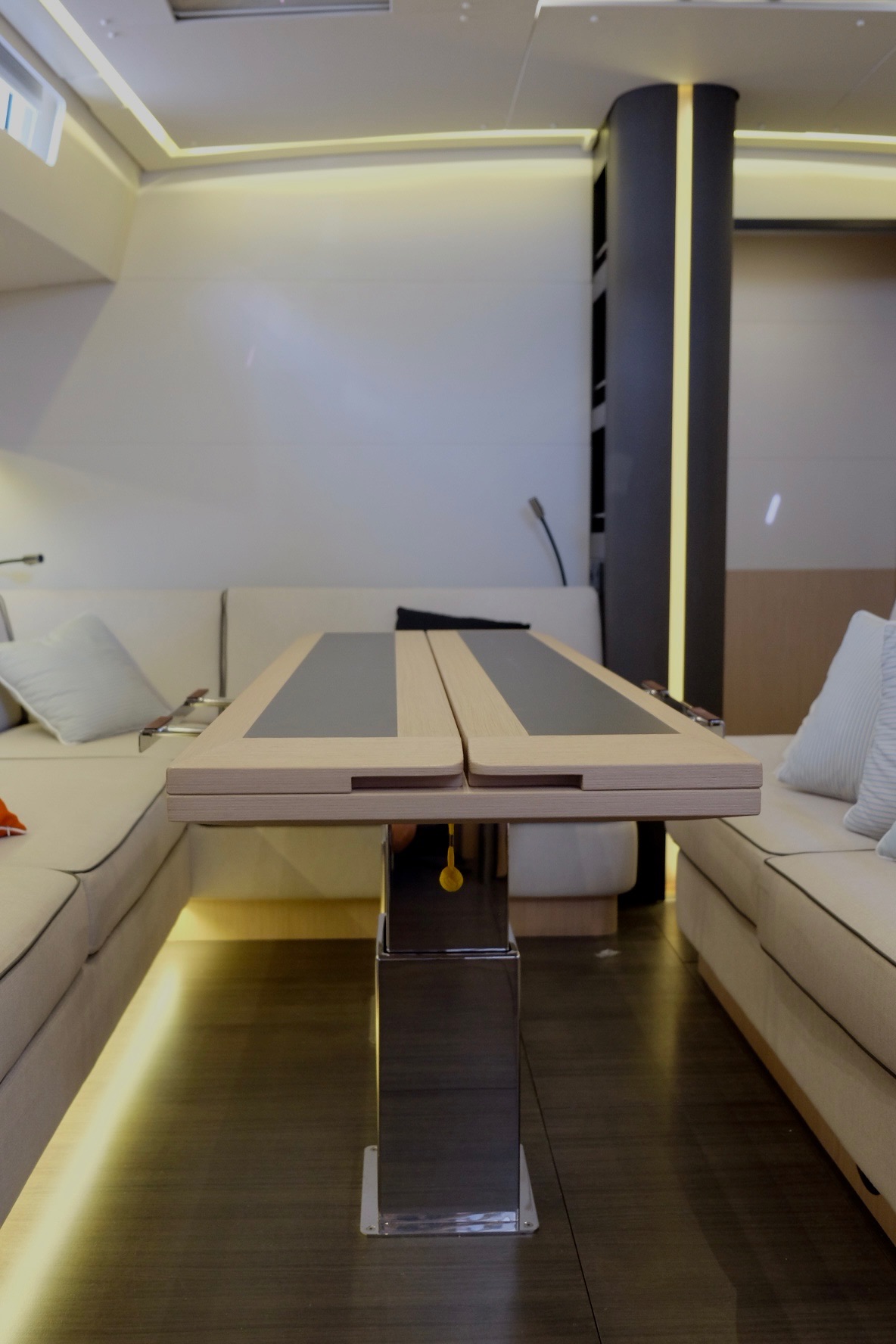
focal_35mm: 31
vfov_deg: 60.3
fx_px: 1157
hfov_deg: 42.3
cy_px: 672
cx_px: 448
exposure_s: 1/60
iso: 1250
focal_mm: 20.5
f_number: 3.2
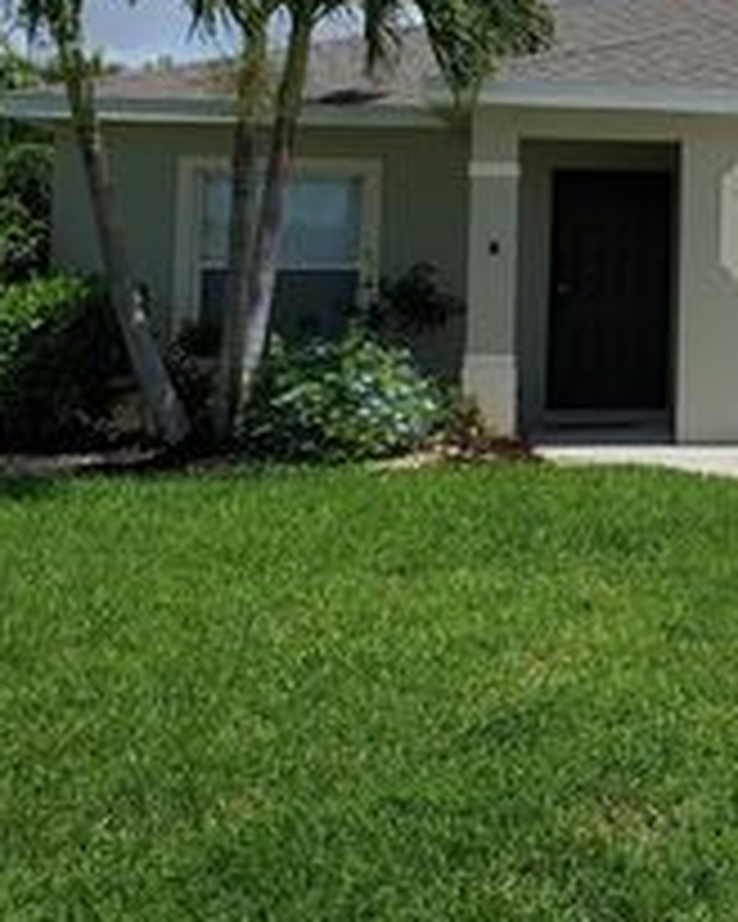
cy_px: 205
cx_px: 999
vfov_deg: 29.9
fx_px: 1693
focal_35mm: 62
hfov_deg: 21.8
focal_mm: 4.3
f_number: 2.4
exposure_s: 1/3059
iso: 50
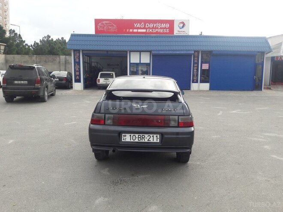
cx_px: 142
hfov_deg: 63.4
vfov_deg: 49.7
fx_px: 229
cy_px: 106
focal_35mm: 28
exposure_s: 1/437
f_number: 1.9
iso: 40
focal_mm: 3.7
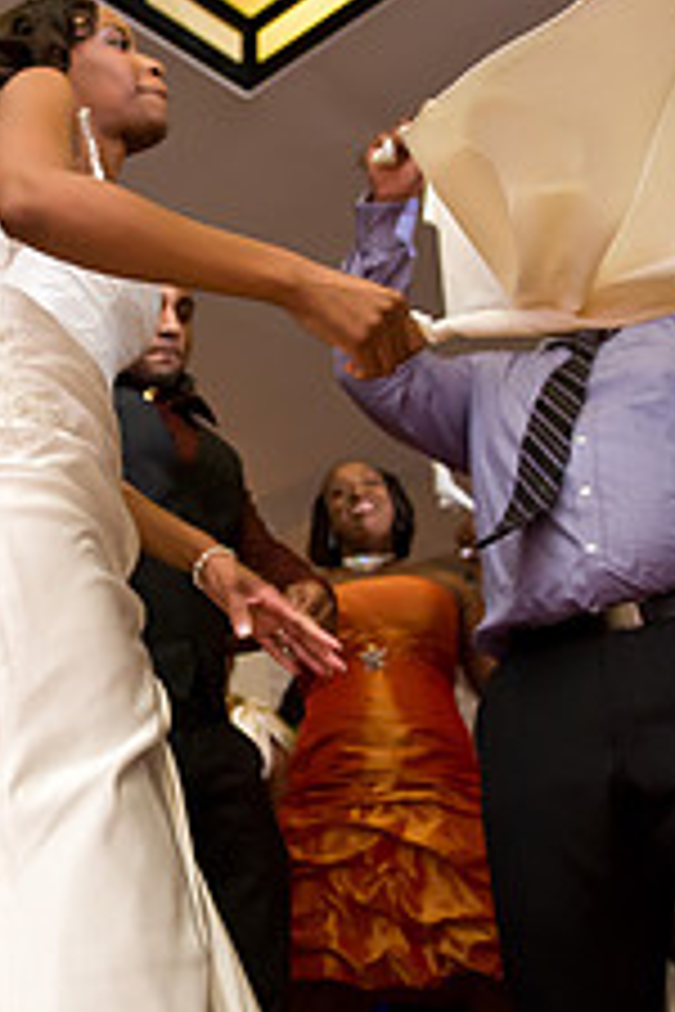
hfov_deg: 26.9
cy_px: 526
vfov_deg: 41.1
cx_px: 47
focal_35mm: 48
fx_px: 1350
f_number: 3.2
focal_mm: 24
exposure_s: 1/125
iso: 3200
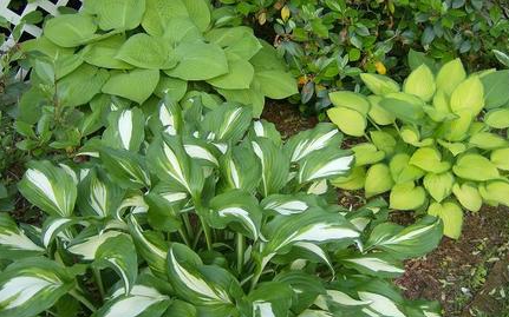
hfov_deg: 50.4
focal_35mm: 39
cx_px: 257
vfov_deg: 32.7
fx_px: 541
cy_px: 174
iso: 185
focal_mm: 6
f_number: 2.8
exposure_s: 1/64
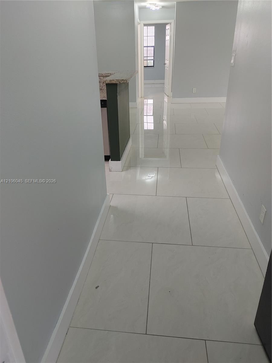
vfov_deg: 67.3
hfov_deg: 53.1
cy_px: 182
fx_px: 272
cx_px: 136
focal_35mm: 26
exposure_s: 1/120
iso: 250
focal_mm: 4.81
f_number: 1.8
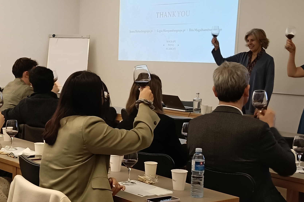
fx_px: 583
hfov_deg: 28.8
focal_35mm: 69
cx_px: 77
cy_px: 121
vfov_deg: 19.7
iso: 100
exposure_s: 1/33.3
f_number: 1.8
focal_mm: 3.98
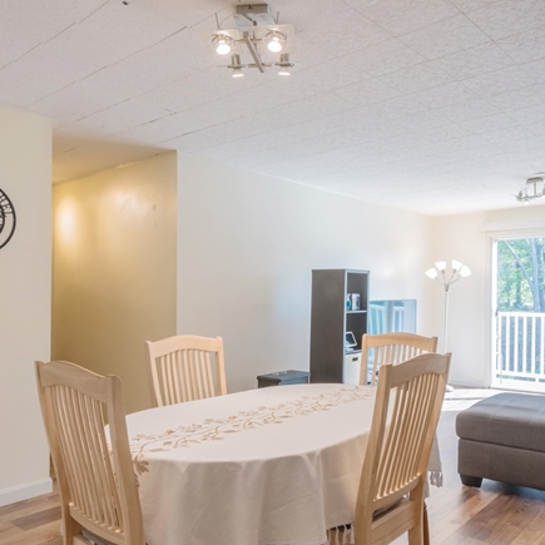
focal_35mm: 30
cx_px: 294
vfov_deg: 54.0
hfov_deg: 54.0
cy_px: 260
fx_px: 534
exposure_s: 1/8
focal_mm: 15
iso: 250
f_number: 16
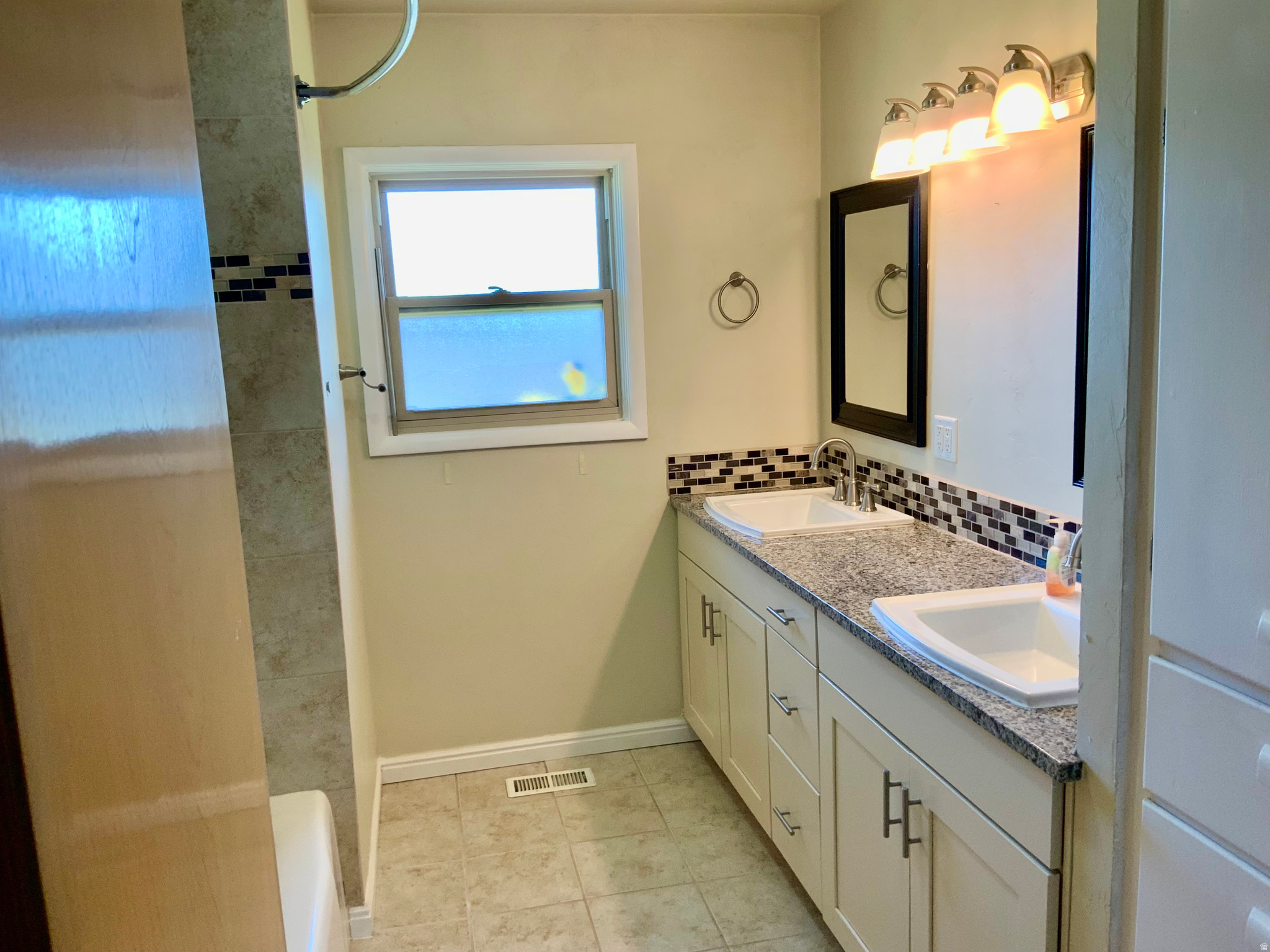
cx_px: 635
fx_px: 1064
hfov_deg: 61.7
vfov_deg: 48.2
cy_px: 476
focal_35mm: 29
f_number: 1.8
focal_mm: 3
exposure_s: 1/60
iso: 50
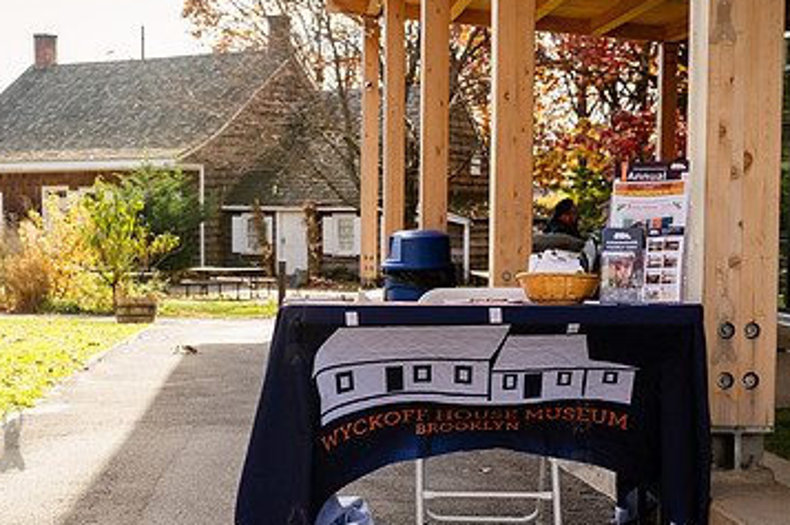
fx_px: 1424
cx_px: 276
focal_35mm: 65
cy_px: 325
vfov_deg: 20.8
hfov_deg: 30.8
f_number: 5.6
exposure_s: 1/320
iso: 1000
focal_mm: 38
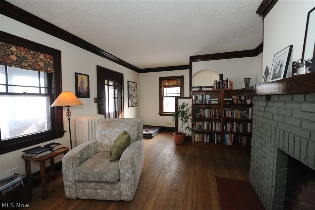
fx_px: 122
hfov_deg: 104.3
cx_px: 158
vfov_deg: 81.1
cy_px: 105
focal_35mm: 14
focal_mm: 14
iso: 1600
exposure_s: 1/200
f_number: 5
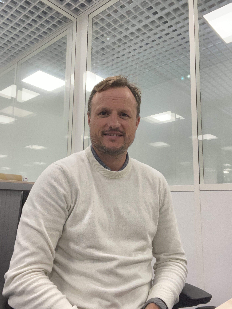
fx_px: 268
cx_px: 116
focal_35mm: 30
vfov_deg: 60.0
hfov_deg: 46.8
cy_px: 154
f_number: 2.2
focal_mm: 2.71
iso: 160
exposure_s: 1/50
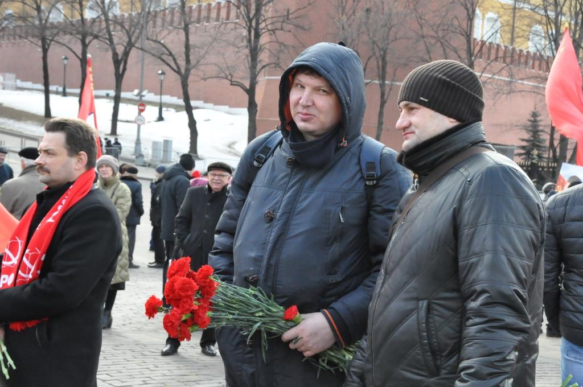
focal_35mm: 66
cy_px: 194
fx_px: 1067
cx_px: 292
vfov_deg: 20.6
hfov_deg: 30.5
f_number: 11
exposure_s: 1/500
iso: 3200
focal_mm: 44
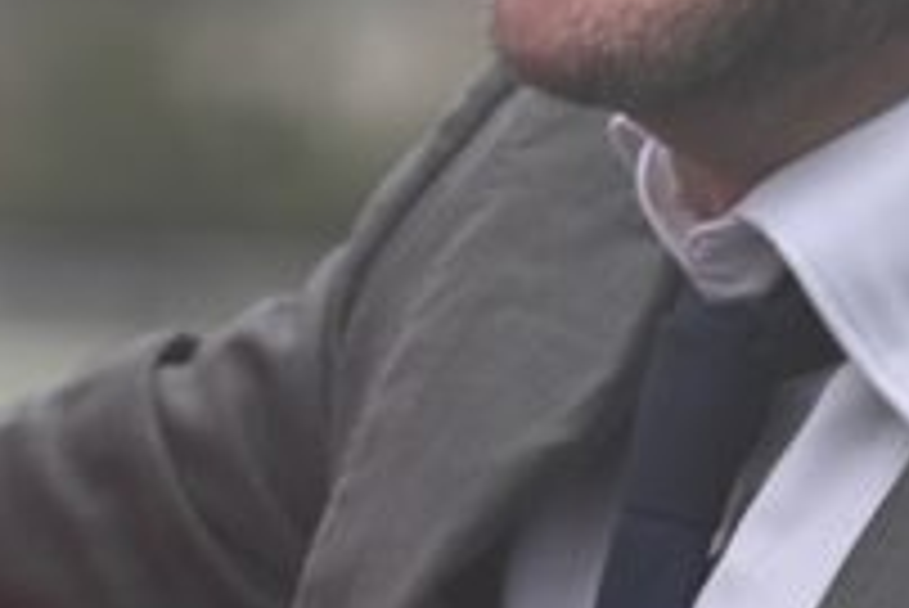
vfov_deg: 1.3
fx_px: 26859
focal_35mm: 1063
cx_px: 279
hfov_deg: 1.9
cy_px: -2
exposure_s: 1/1250
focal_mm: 210
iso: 800
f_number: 7.1
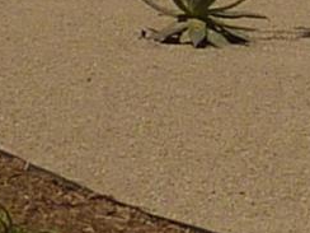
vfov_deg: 4.1
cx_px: 476
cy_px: -288
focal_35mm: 357
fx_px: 3197
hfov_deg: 5.5
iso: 100
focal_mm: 5.3
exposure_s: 1/1000
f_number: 6.3
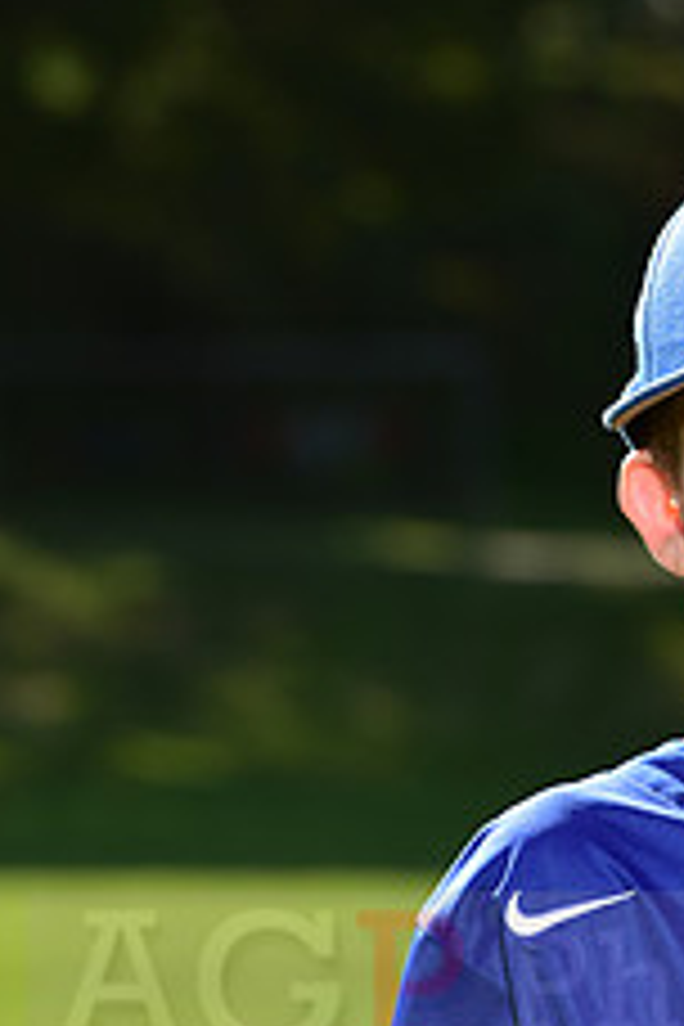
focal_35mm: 318
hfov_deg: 4.3
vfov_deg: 6.5
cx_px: 830
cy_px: 954
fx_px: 9062
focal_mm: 125
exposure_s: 1/250
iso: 80
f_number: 5.6
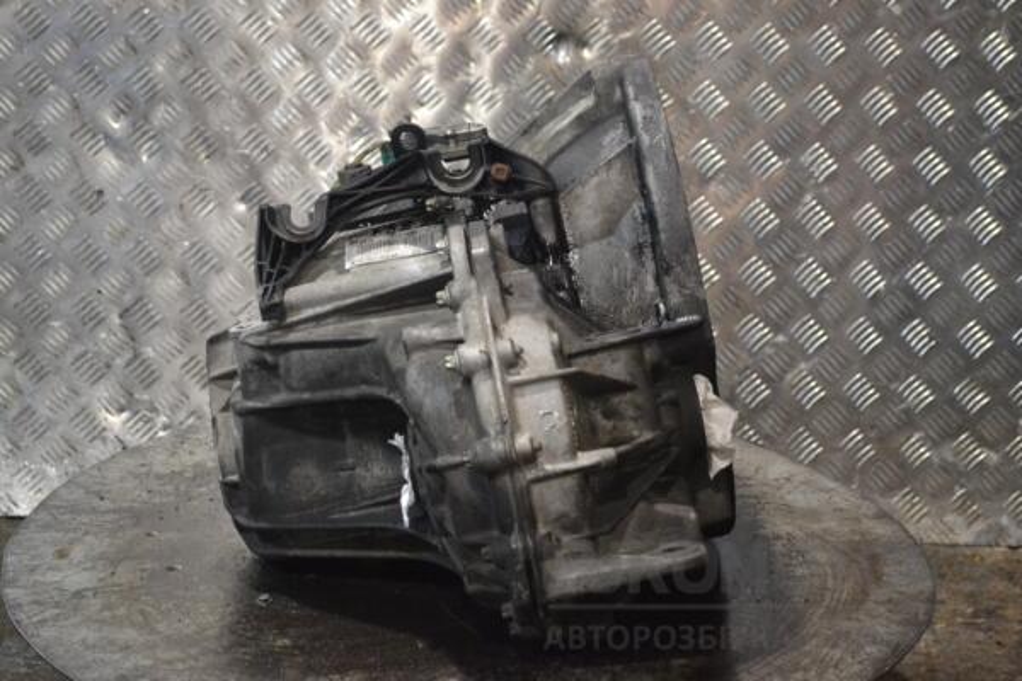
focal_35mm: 66
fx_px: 1874
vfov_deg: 20.6
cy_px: 340
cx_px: 511
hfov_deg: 30.5
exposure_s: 1/125
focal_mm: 44
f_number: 5.3
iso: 3200
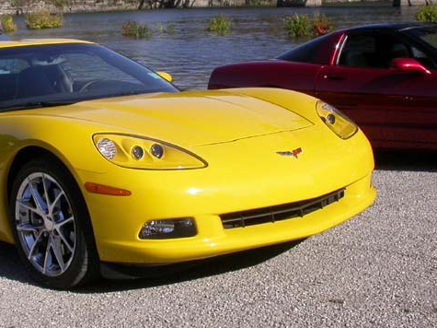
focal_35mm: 64
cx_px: 115
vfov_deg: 22.8
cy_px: 106
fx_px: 808
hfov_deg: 29.8
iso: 100
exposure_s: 1/337
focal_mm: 7.85
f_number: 7.5
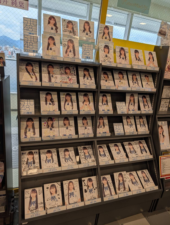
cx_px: 85
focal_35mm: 24
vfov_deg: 71.5
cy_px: 112
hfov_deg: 56.9
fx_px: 157
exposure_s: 1/260
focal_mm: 6.9
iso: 19
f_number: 1.68
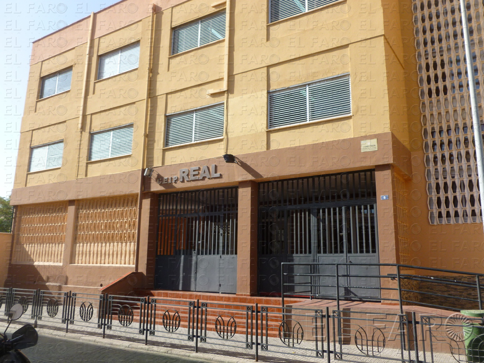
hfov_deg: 63.4
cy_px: 182
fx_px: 391
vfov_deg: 49.7
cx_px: 242
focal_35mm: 28
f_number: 3.3
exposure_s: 1/500
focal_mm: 5
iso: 100
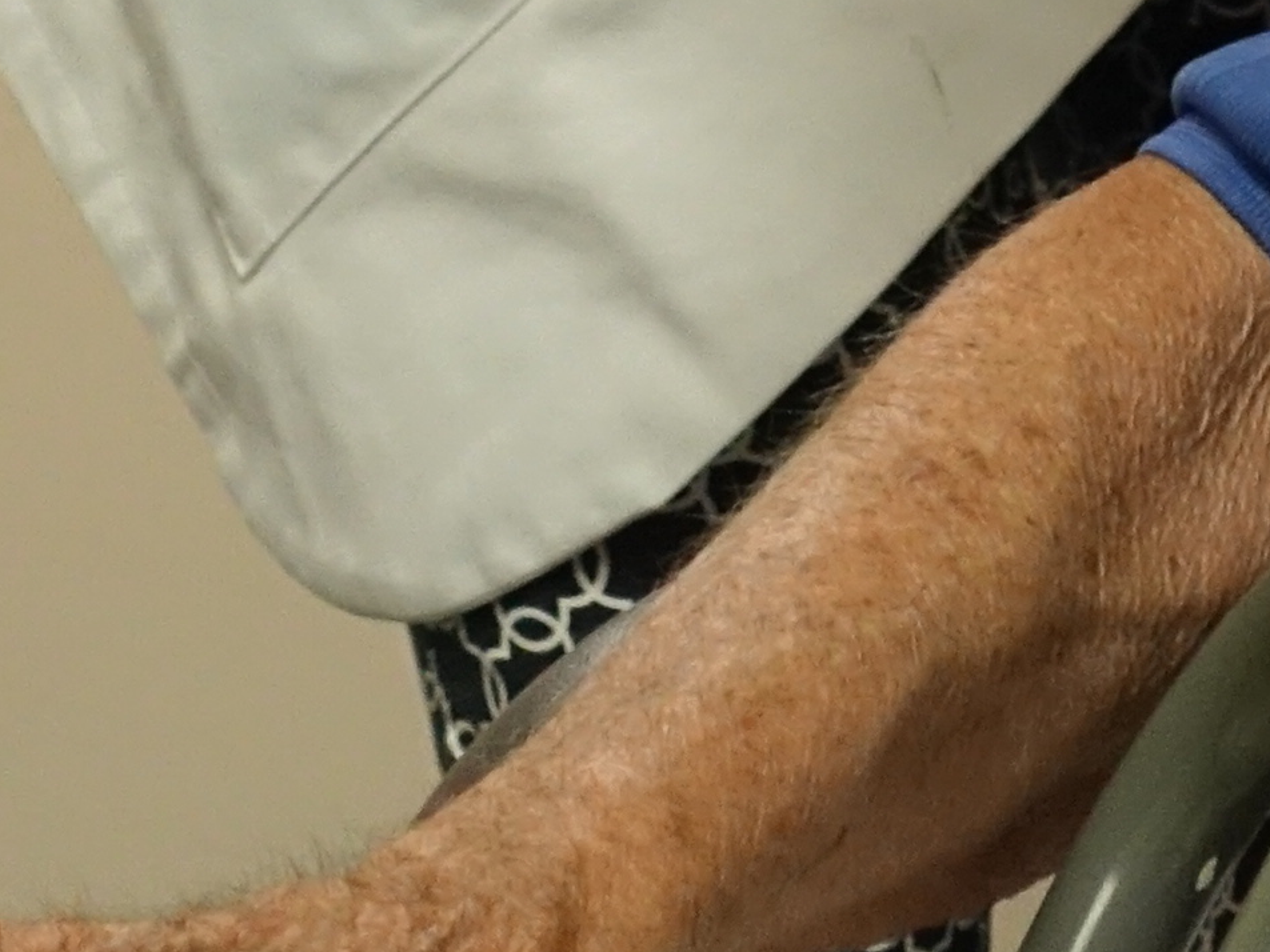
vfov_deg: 4.7
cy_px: -1456
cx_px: 1869
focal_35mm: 304
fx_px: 11153
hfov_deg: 6.4
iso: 1000
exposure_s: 1/60
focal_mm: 20.25
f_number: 2.8
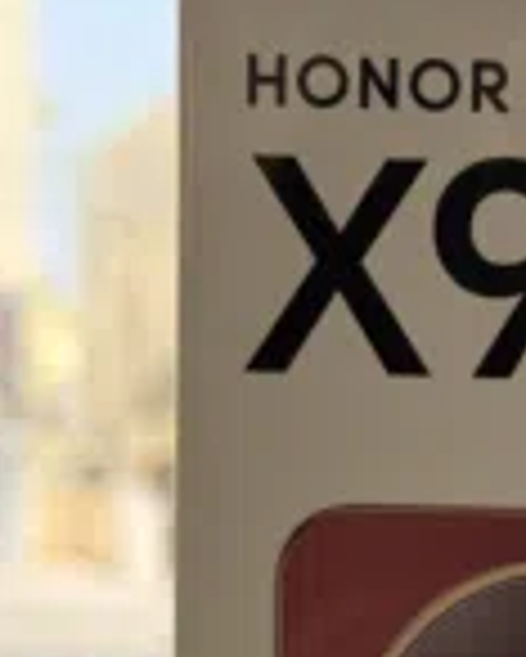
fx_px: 2488
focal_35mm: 128
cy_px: 706
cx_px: 589
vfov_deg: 14.7
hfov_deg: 11.9
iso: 100
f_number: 1.78
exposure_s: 1/1377
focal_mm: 6.76
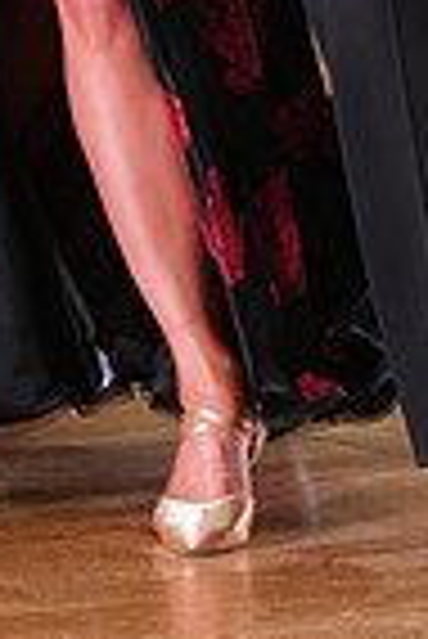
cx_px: 92
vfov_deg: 4.1
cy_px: -436
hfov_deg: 2.8
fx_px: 8770
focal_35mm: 493
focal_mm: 121
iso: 3200
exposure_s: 1/200
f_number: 5.6
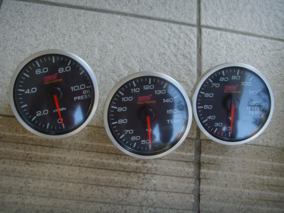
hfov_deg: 47.9
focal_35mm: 39
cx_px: 142
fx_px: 320
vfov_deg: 36.8
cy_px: 106
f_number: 3.5
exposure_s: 1/90
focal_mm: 6.6
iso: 152
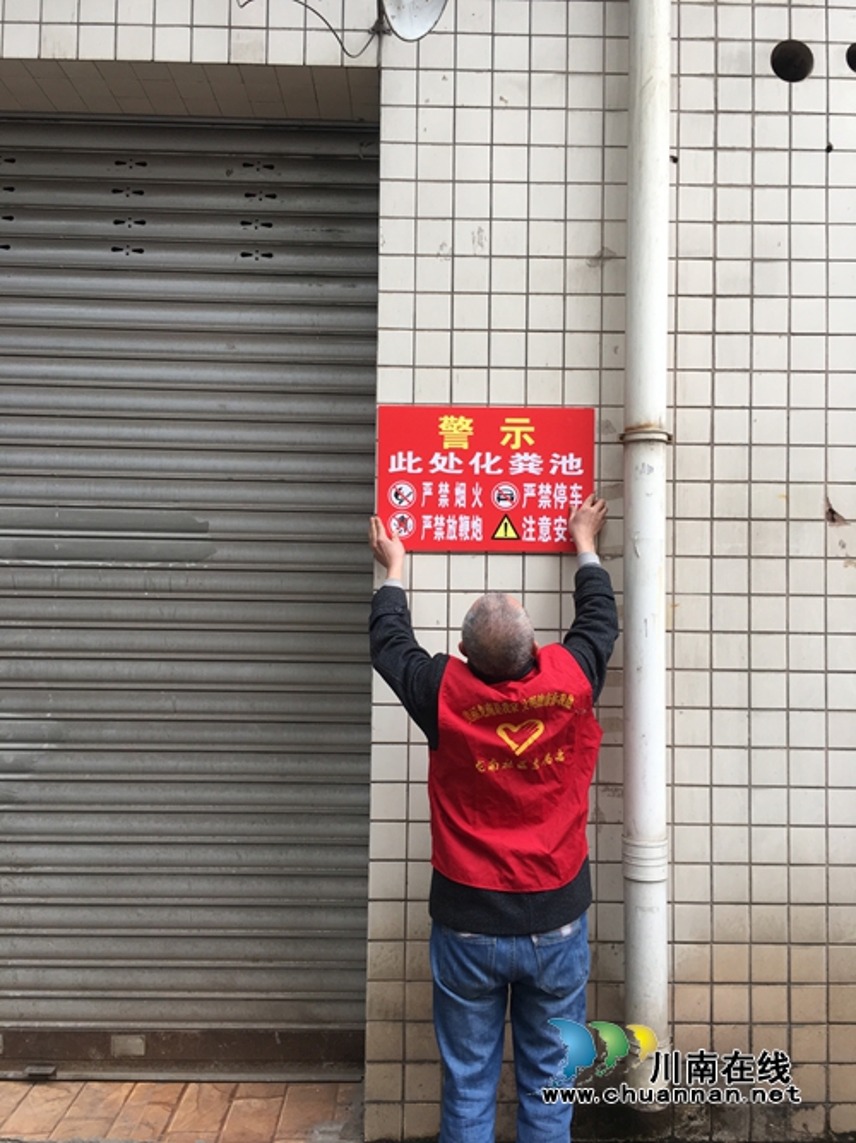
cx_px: 428
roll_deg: -0.8
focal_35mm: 29
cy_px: 572
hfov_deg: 48.2
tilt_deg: +2.5
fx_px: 956
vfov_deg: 61.7
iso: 40
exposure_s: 1/100
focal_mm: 4.15
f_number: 2.2
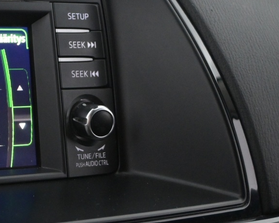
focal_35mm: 77
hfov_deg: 22.1
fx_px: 633
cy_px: 85
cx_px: -94
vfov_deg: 20.0
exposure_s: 1/40
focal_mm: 19.5
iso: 2500
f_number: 3.8
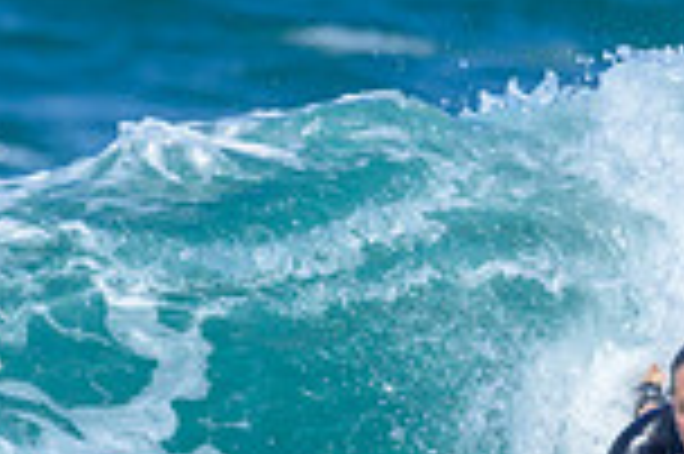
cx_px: 358
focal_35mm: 4169
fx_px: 79125
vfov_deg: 0.3
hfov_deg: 0.5
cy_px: 570
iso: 320
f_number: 6.3
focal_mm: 800
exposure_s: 1/2500
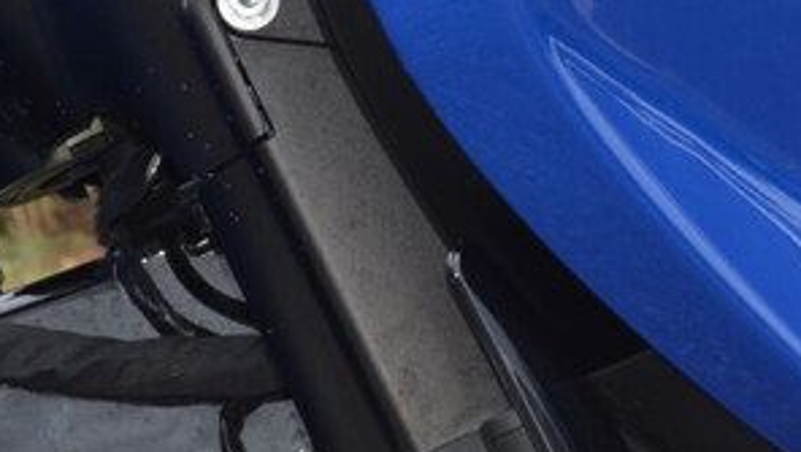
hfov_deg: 8.8
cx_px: -249
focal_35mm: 242
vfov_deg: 5.0
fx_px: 5144
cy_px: -141
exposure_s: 1/200
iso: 100
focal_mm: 38
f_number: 7.1
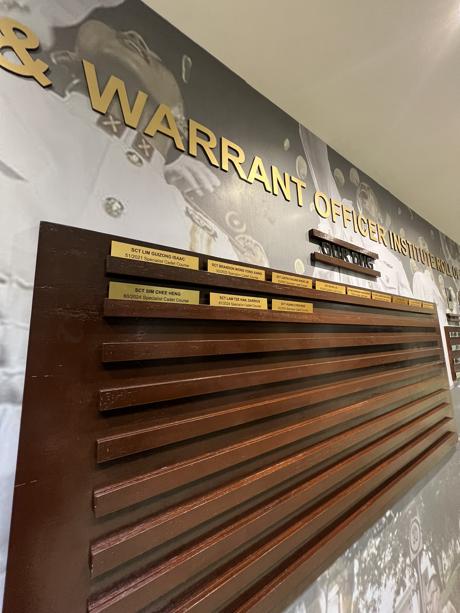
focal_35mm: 13
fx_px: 230
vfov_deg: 106.2
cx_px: 230
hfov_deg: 89.9
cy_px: 306
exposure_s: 1/50
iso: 320
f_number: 1.8
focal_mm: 1.57
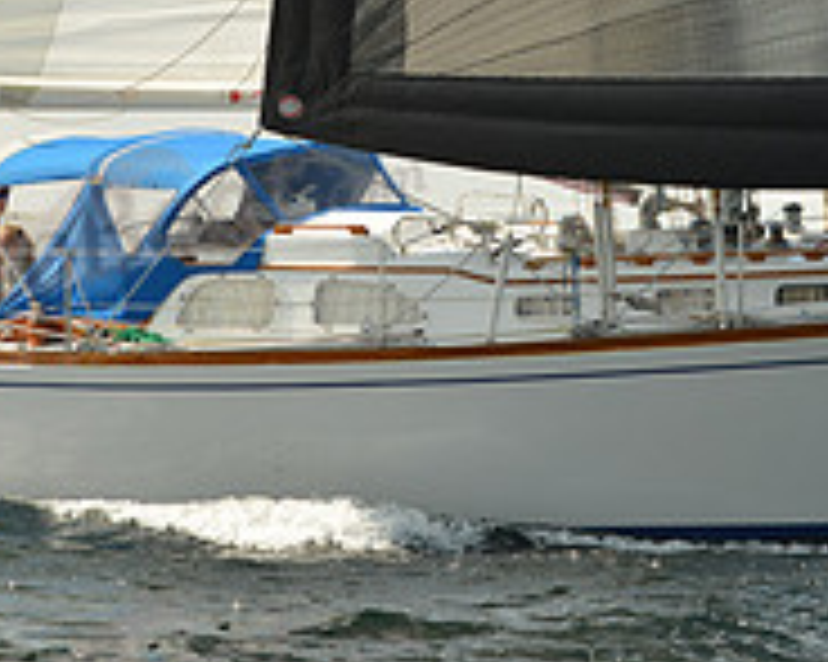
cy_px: -56
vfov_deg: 7.4
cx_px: 662
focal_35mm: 207
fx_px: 5070
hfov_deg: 9.3
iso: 320
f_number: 7.1
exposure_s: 1/1250
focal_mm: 70
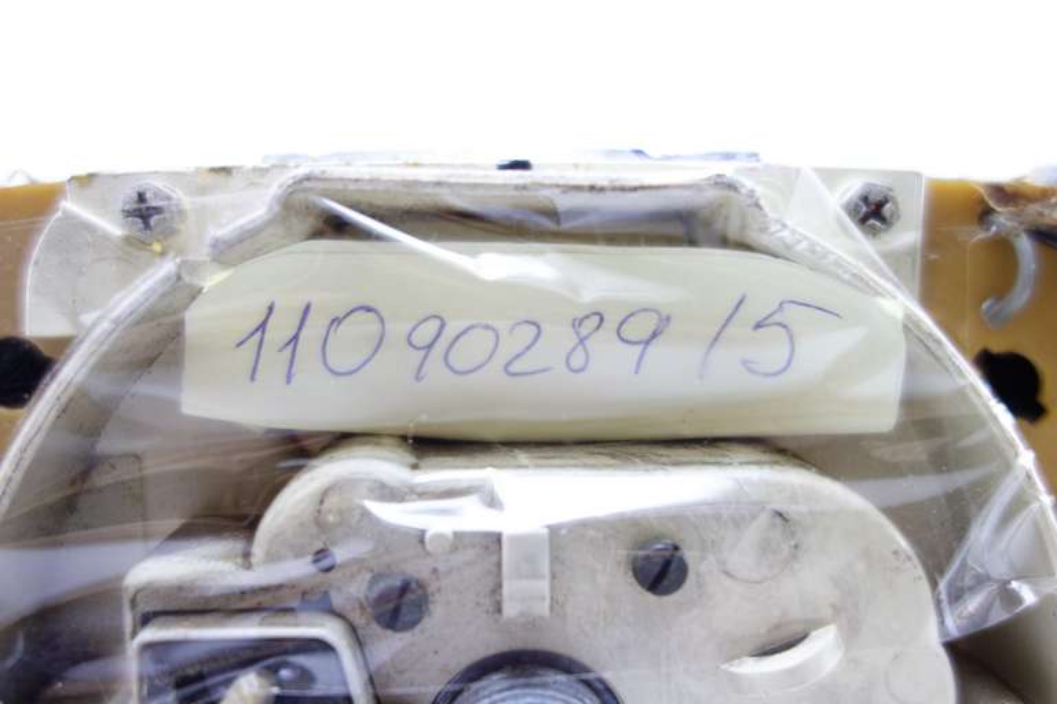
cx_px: 528
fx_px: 822
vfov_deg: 46.4
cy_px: 352
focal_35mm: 28
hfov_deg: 65.5
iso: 125
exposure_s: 1/40
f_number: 1.8
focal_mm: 10.4
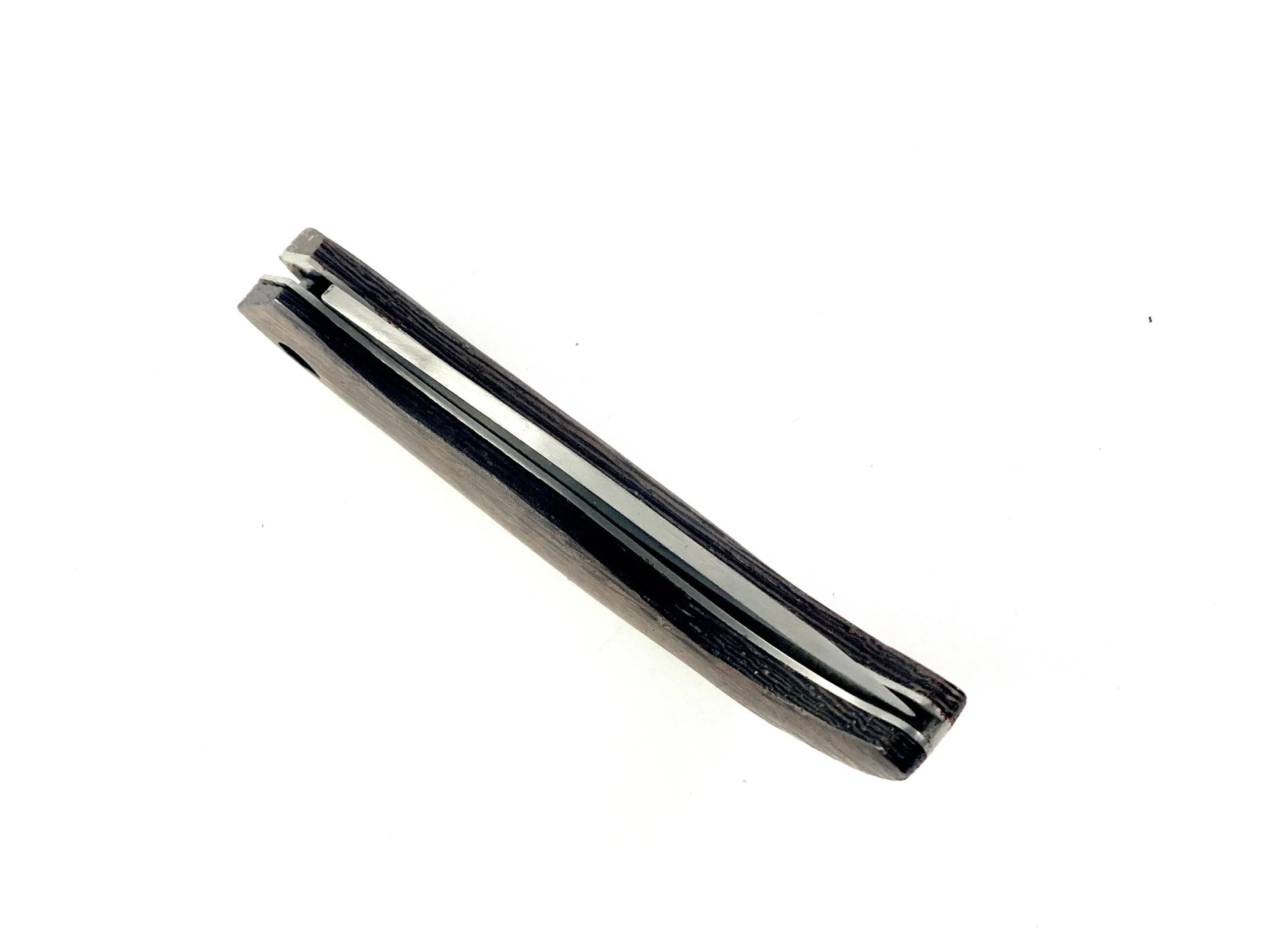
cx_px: 634
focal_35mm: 52
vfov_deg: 28.0
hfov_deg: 36.8
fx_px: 1906
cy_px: 476
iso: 50
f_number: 2.4
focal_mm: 6
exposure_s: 1/100
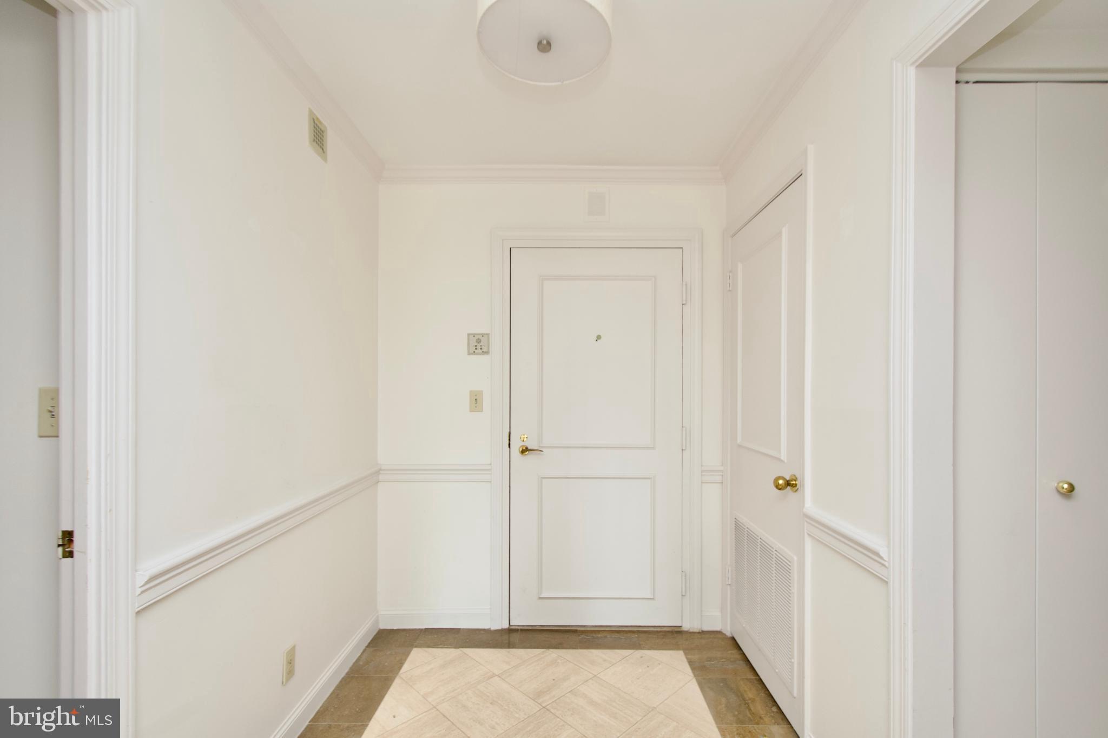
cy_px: 369
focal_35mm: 15
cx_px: 554
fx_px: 462
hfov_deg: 100.4
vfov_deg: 77.3
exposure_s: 1/10
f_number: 7.1
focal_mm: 10
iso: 320
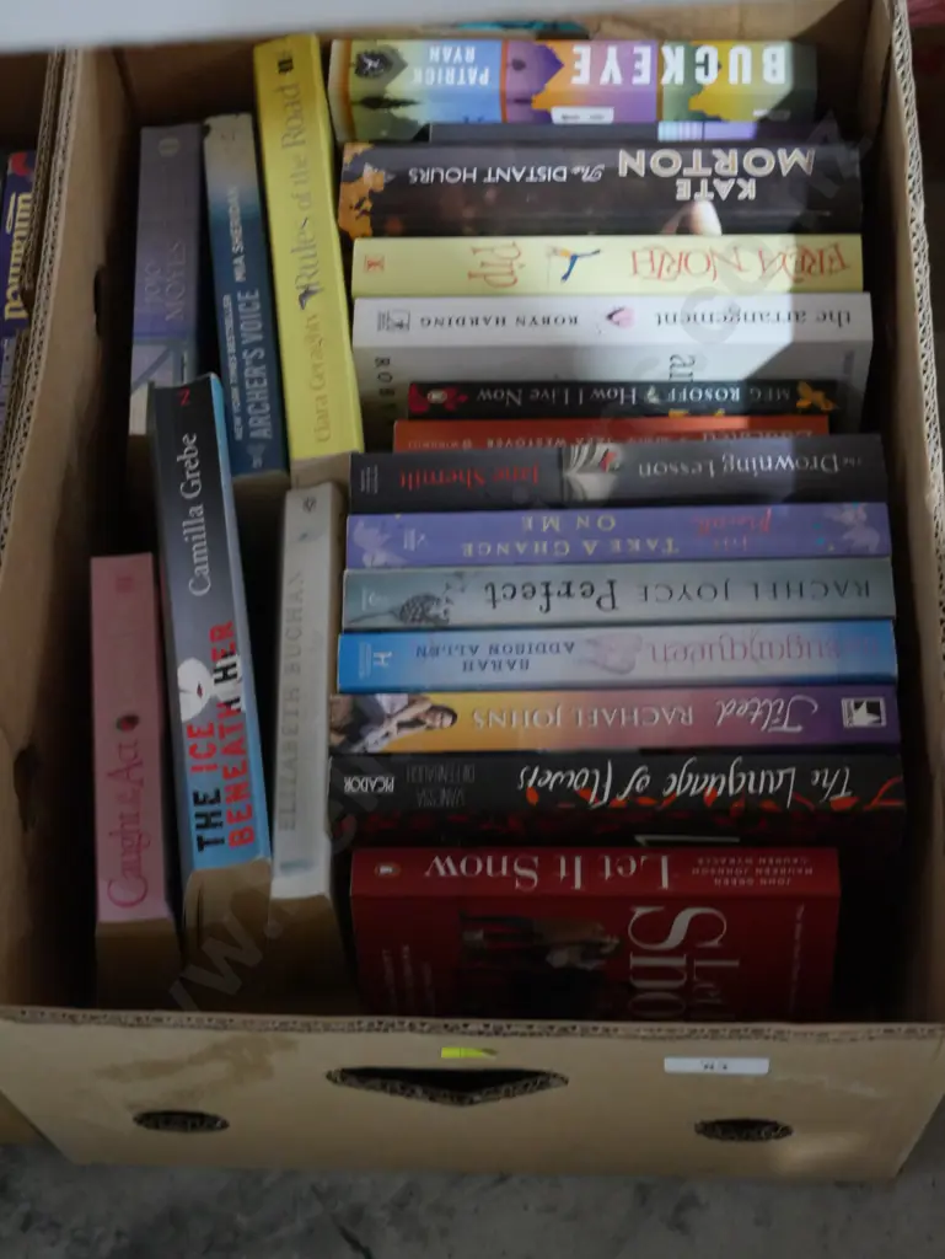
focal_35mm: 58
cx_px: 472
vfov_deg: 33.2
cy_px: 630
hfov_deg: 25.3
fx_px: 2109
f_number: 5.4
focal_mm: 29
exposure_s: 1/30
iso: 3200
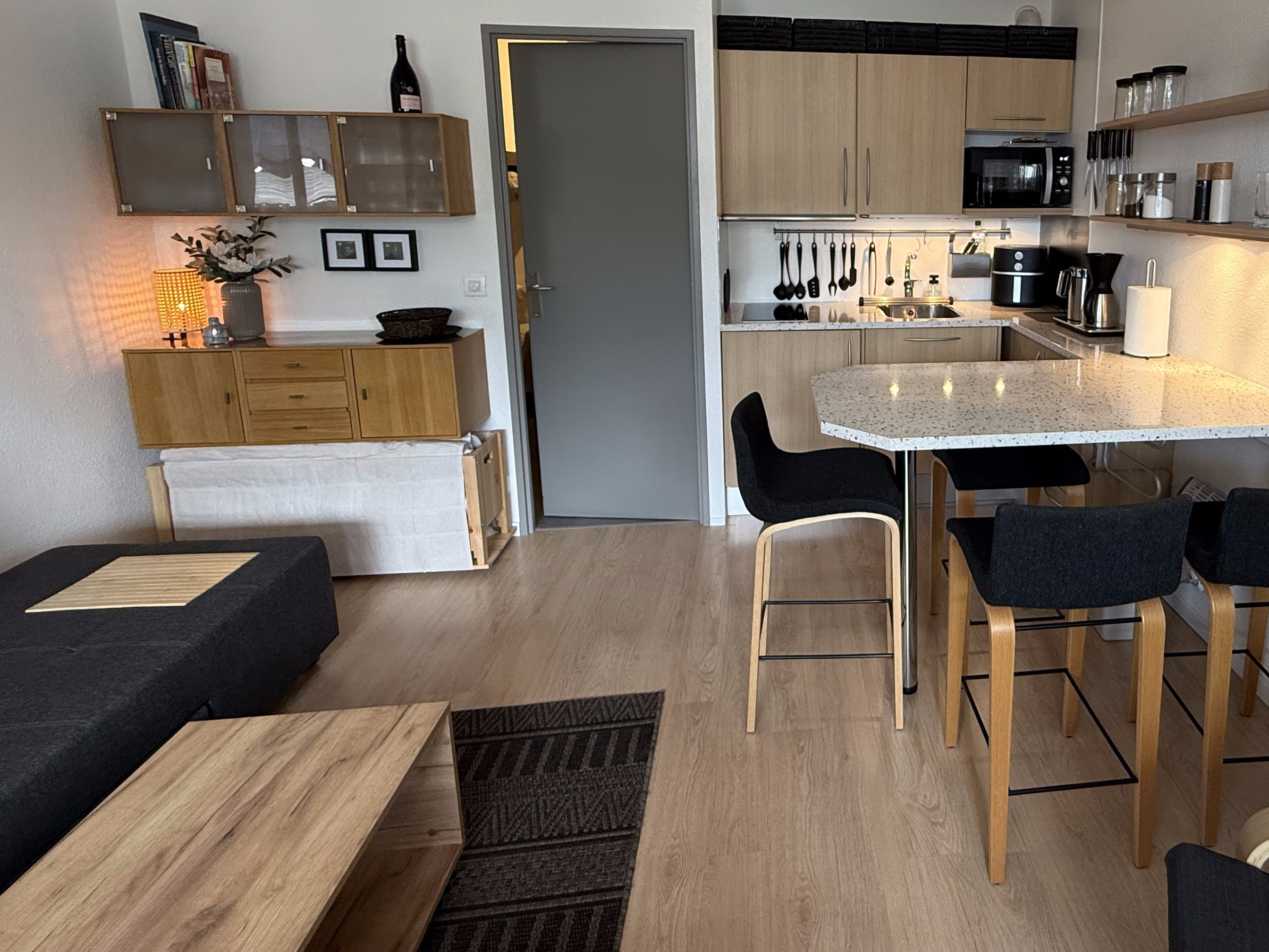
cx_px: 871
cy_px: 333
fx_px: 770
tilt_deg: -10.3
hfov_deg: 75.9
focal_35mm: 21
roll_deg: -0.1
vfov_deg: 62.2
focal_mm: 2.22
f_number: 2.2
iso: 200
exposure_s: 1/100
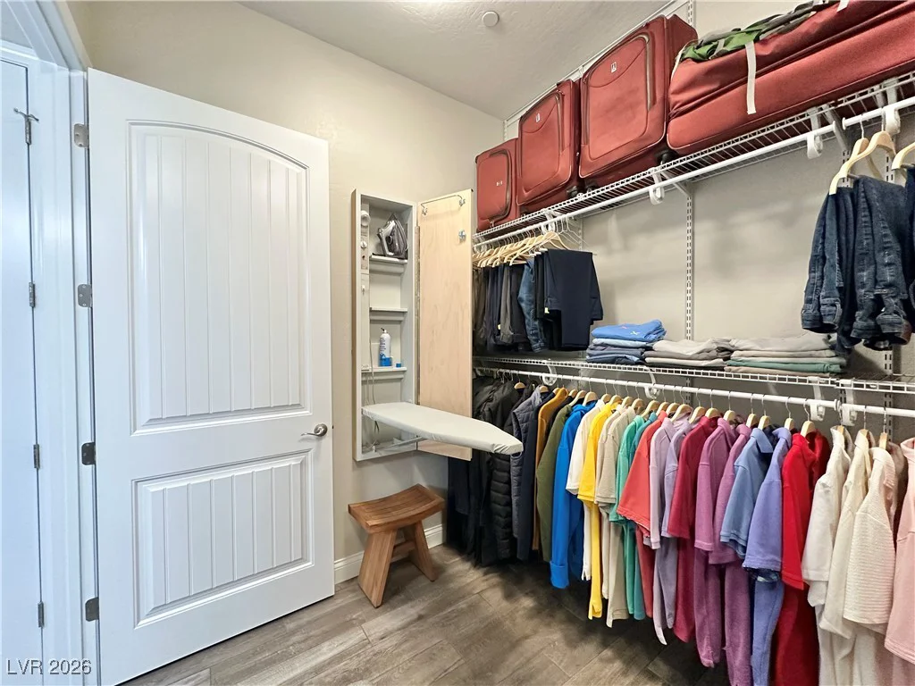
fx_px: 370
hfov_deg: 102.1
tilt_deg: -0.3
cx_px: 458
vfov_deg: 85.7
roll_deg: +0.4
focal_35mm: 14
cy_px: 343
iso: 320
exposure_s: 1/120
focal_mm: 2.22
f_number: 2.2
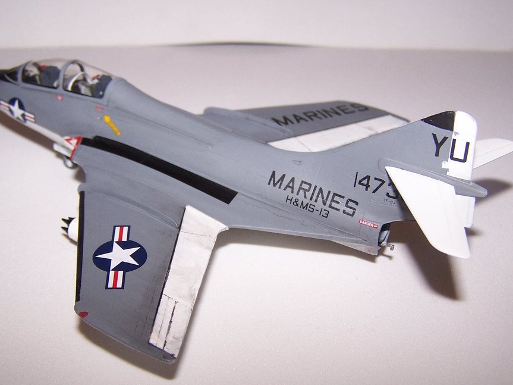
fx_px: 696
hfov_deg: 40.4
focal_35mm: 47
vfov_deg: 30.8
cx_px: 243
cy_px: 220
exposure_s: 1/60
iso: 80
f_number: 2.8
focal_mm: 6.3
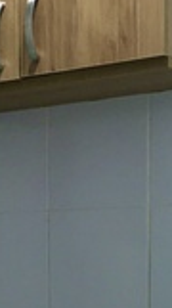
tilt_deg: -5.2
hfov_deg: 10.0
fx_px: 961
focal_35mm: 118
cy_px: 312
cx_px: -50
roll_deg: +0.9
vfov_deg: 17.7
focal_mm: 4.15
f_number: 2.2
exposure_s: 1/30
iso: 50
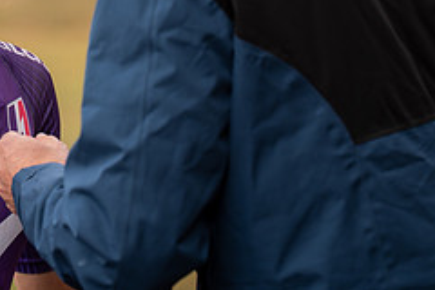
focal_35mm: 333
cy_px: -59
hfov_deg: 6.2
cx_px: -13
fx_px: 4023
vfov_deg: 4.1
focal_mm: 138
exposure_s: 1/1000
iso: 250
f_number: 3.5
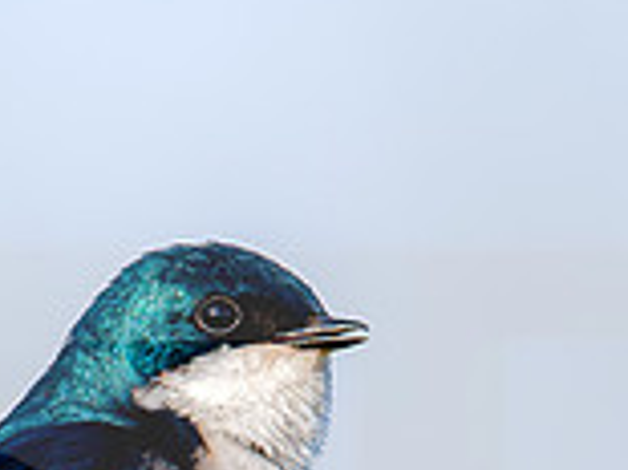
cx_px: 215
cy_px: 574
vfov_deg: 0.5
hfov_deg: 0.6
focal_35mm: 3219
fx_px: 58354
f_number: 7.1
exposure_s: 1/2000
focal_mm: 500
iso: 800
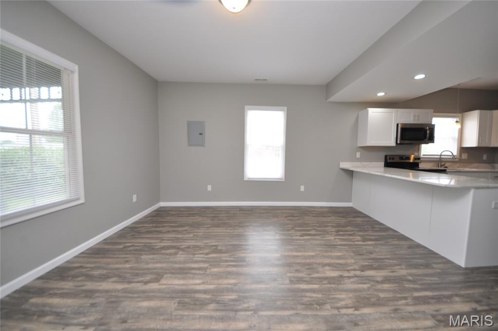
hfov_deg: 112.7
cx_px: 249
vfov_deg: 89.9
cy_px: 166
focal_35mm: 12
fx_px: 166
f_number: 4.5
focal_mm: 8
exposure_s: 1/80
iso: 400
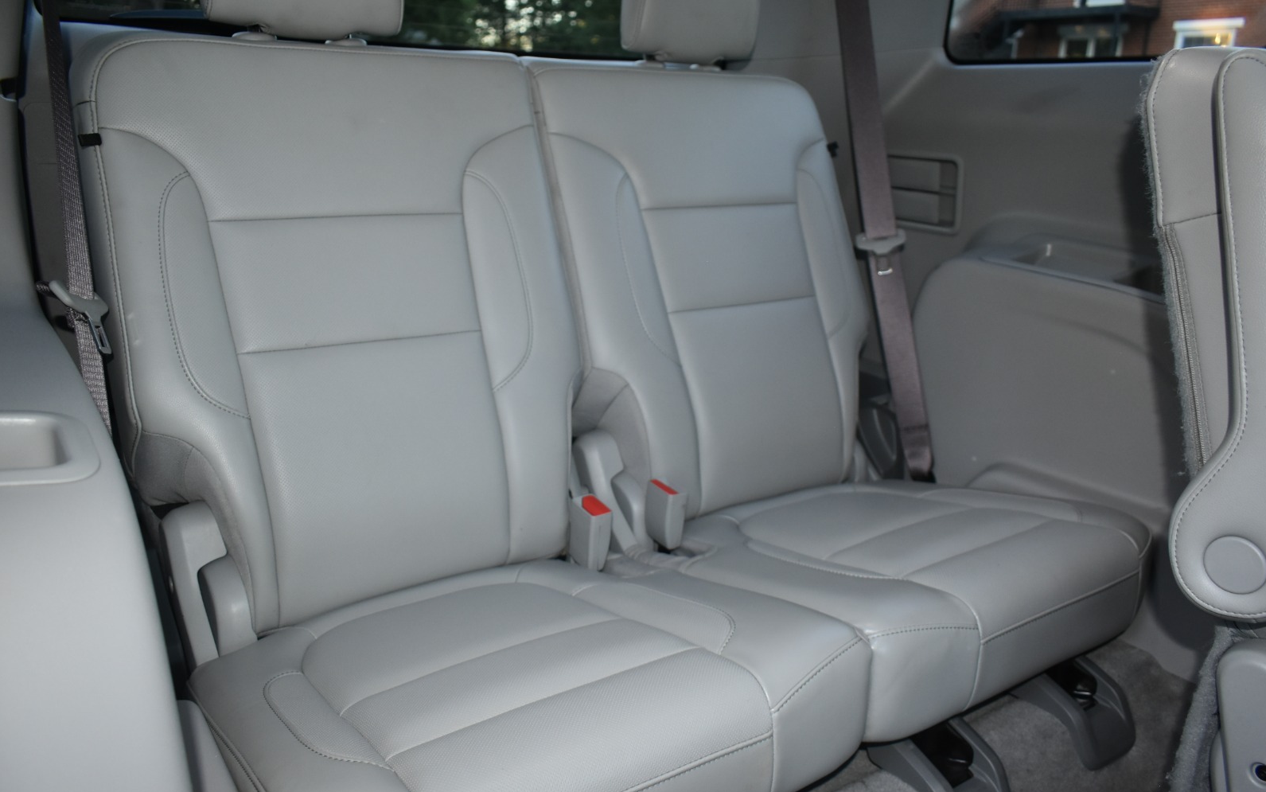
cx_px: 630
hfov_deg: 66.5
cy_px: 404
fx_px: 966
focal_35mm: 28
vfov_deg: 44.6
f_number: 4
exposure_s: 1/60
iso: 800
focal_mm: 18
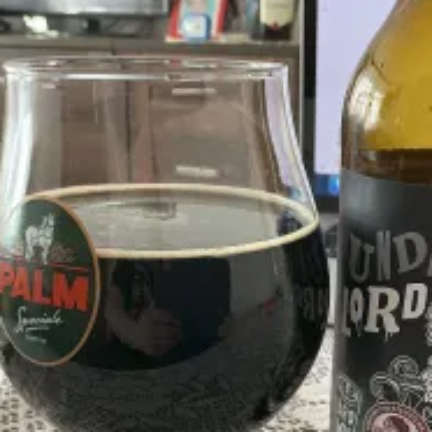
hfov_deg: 30.9
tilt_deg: -23.2
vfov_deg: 30.4
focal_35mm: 55
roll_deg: -2.4
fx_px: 777
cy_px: 341
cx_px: 283
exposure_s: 1/60
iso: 100
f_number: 1.8
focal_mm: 3
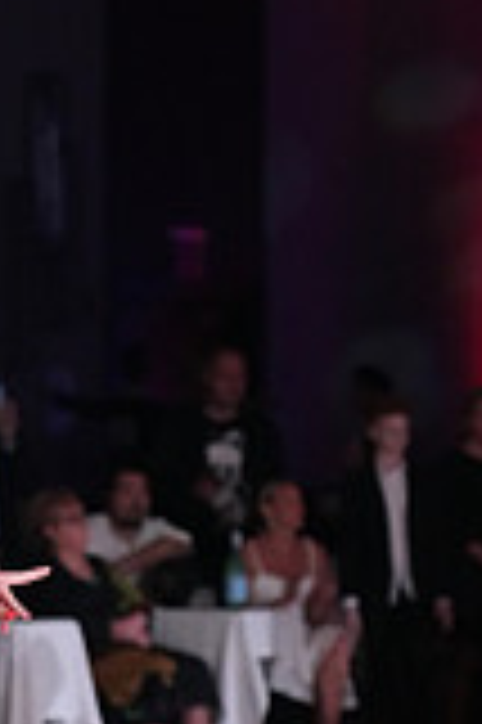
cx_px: -259
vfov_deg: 5.7
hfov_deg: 3.8
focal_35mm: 357
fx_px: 7185
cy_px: 958
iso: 5000
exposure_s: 1/400
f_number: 4
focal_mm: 99
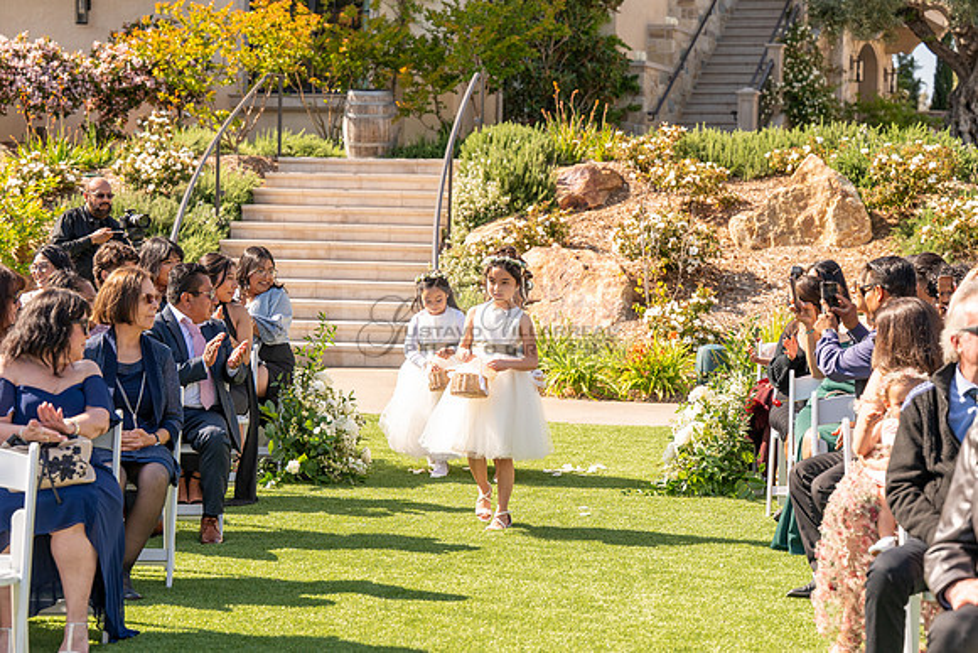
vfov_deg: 16.7
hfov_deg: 24.8
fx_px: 2228
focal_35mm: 82
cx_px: 489
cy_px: 326
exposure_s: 1/1000
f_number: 4.5
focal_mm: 82
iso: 200
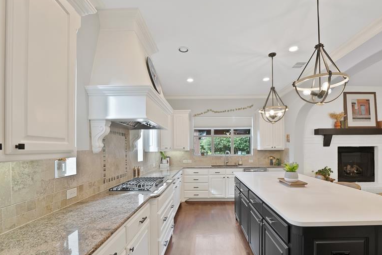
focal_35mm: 16
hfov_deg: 96.6
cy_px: 149
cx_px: 204
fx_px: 170
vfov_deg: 73.2
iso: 640
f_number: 9
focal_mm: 12
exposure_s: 1/5
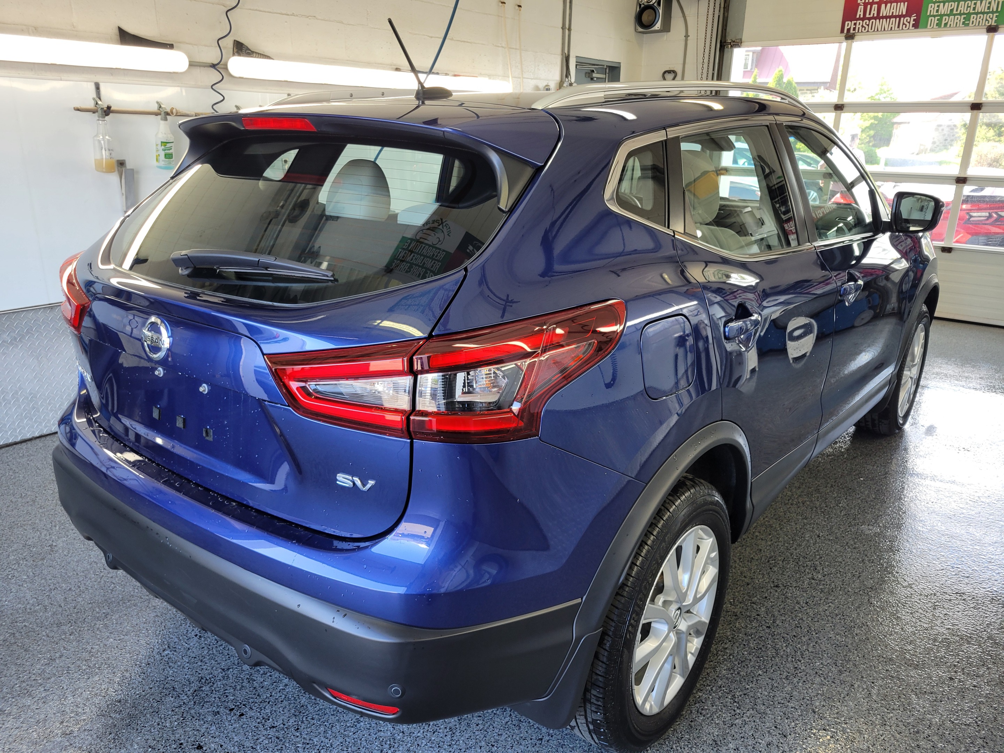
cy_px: 376
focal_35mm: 26
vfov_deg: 53.1
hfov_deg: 67.3
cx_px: 502
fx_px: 754
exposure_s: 1/120
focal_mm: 5.4
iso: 80
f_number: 1.8
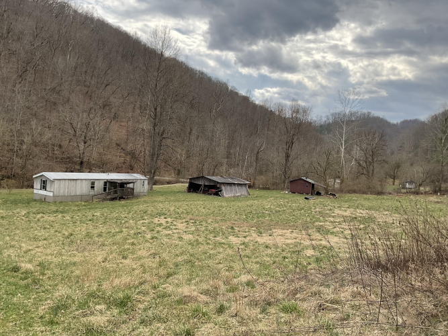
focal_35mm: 29
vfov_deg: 48.2
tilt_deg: +0.3
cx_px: 224
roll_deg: -3.7
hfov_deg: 61.7
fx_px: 375
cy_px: 168
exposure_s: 1/1168
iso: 16
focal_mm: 3
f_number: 1.8
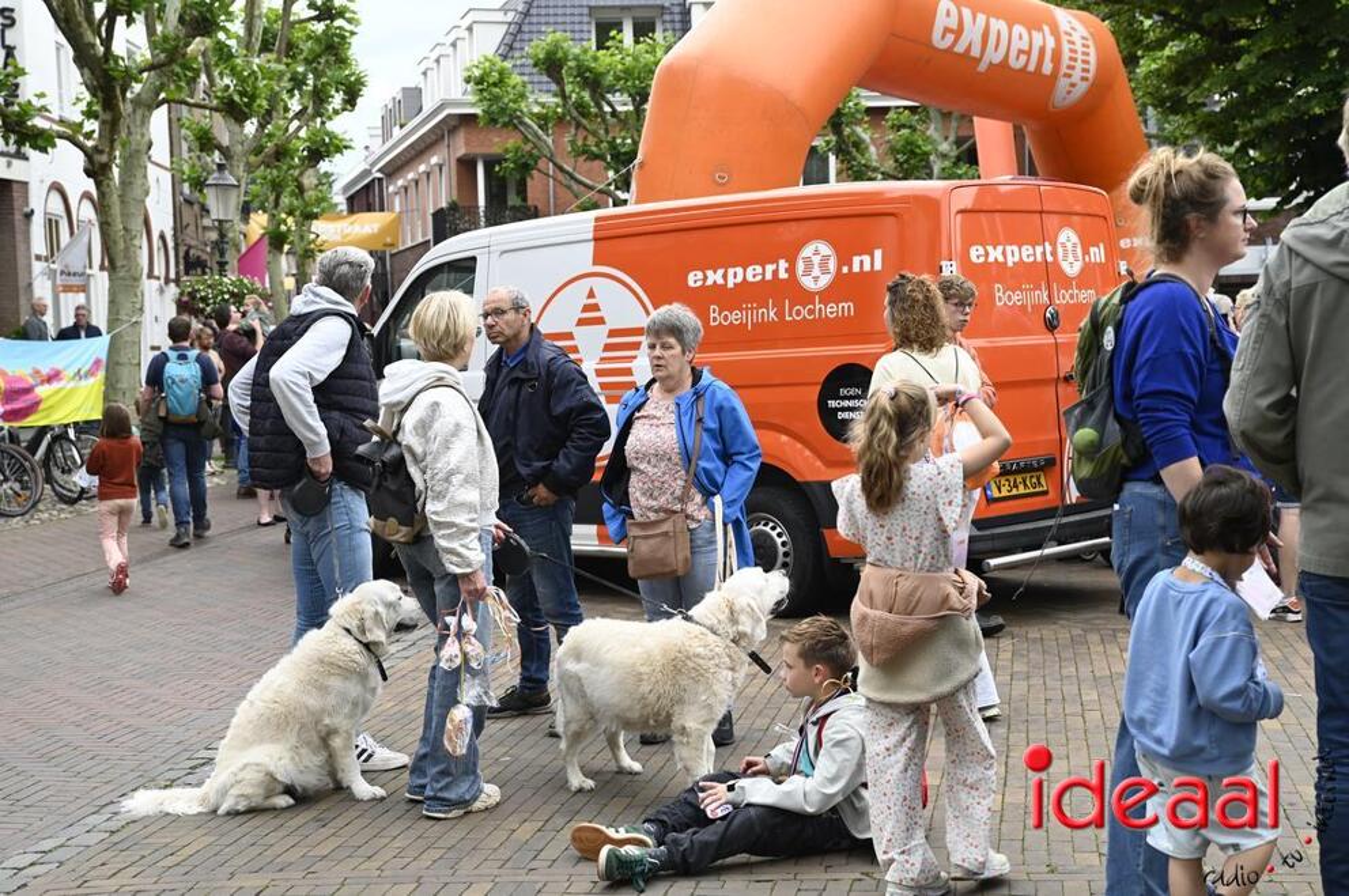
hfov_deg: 39.6
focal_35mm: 50
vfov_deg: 26.9
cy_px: 448
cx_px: 674
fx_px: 1871
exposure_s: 1/250
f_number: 4
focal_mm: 50
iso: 360
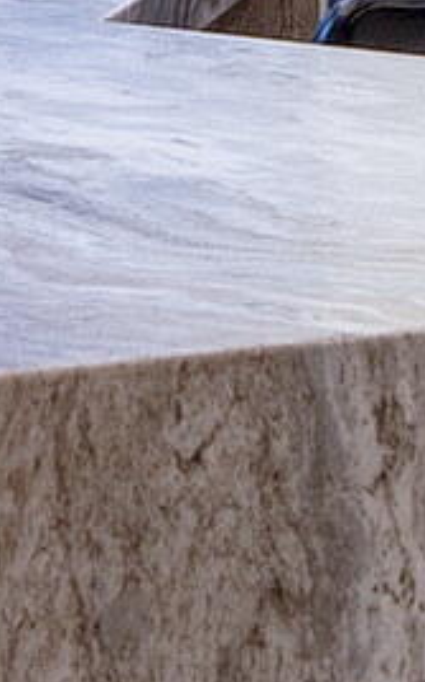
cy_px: -295
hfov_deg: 5.1
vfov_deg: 8.1
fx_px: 4754
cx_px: -277
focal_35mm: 256
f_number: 7.1
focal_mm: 24
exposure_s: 1/3
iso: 200
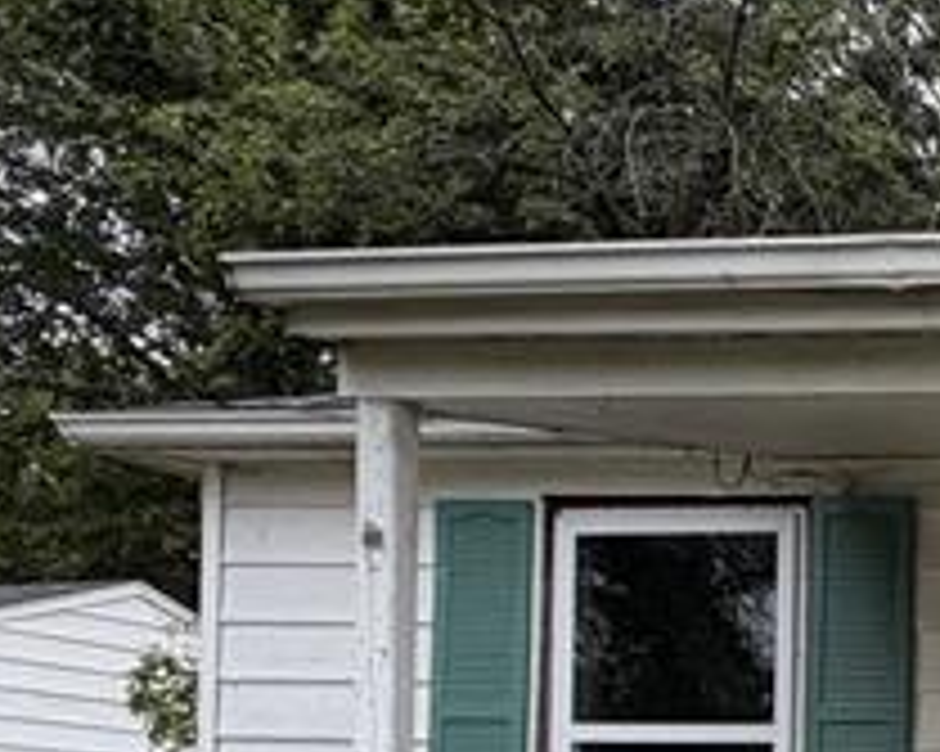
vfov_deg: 21.4
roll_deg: -0.8
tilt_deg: +0.7
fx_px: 1863
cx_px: 1606
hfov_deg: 21.1
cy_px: 874
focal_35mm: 67
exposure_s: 1/502
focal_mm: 2.22
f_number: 2.2
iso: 64
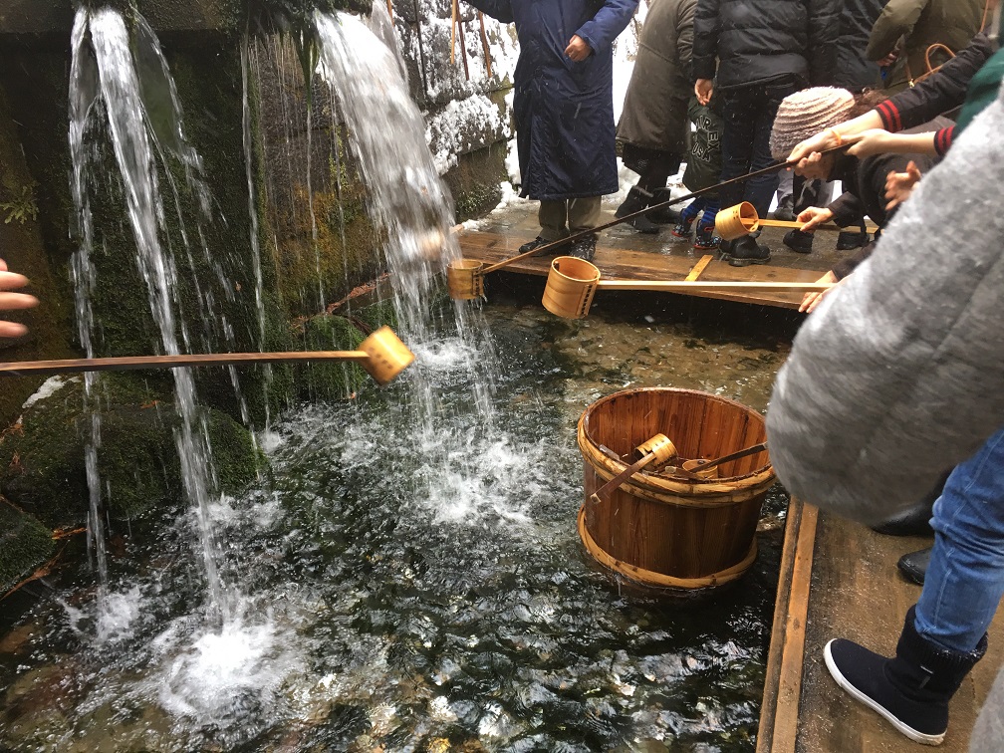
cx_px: 502
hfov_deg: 61.7
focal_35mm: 29
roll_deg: -2.1
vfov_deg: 48.2
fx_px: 841
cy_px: 376
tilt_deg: -23.2
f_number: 2.2
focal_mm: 4.15
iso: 32
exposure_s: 1/15
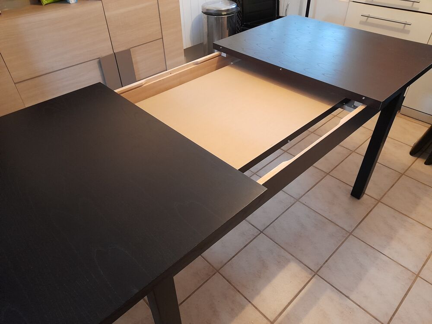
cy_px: 162
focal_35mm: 25
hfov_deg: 69.4
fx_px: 312
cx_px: 216
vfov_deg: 54.9
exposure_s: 1/25
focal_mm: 4.6
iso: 640
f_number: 2
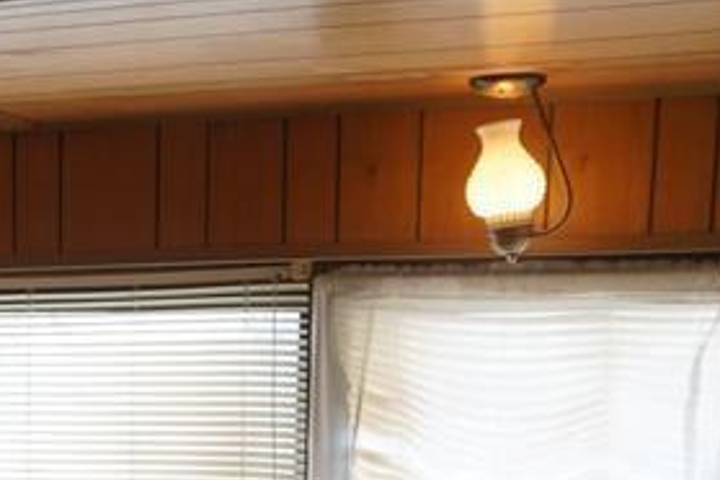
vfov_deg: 14.5
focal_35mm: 88
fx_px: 1760
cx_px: -72
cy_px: 710
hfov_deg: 21.9
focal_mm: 16
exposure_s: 1/60
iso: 125
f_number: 4
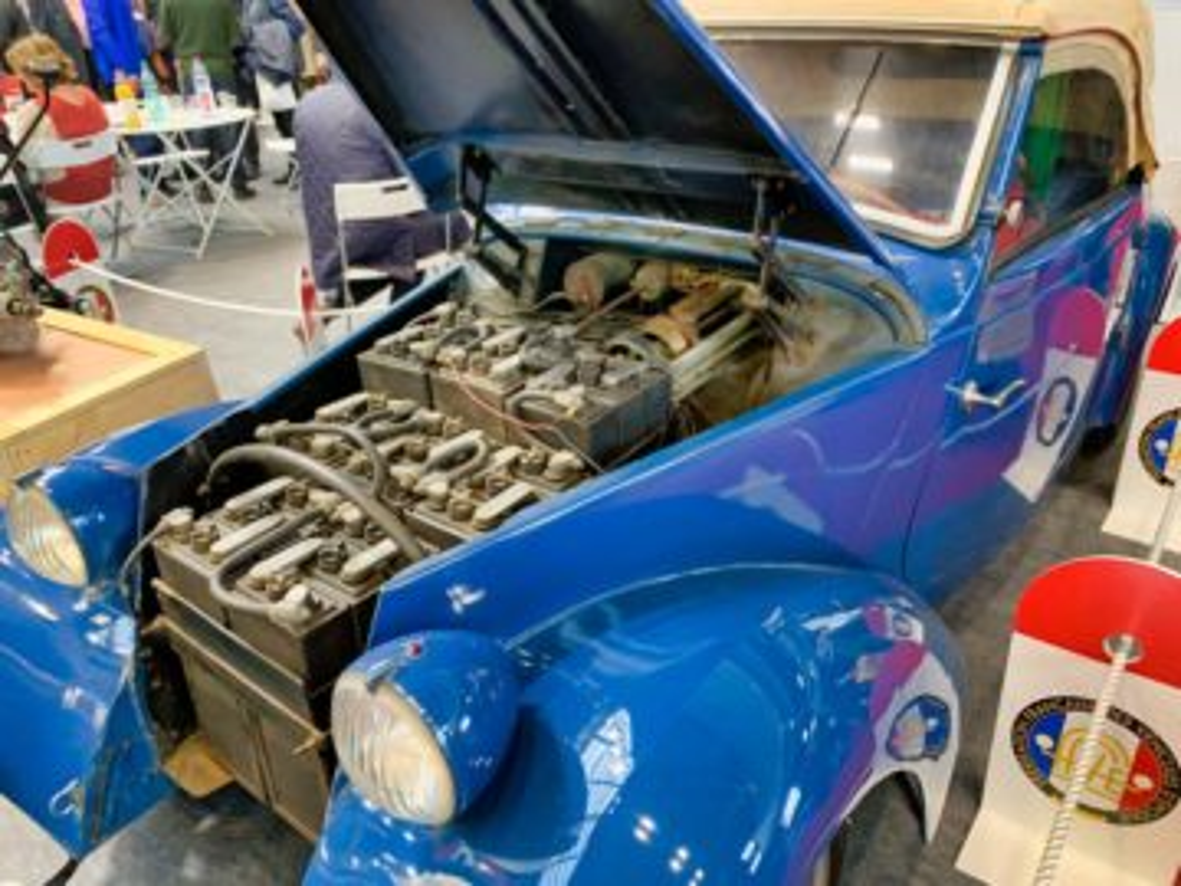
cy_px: 443
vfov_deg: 53.1
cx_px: 590
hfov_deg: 67.3
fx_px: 887
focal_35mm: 26
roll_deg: +2.6
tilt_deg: -26.6
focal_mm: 4.25
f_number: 1.8
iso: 250
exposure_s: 1/50
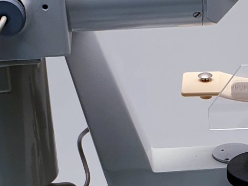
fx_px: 981
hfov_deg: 14.2
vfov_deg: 10.6
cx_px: 237
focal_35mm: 137
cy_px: 223
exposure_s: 1/108
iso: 50
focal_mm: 4.3
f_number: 2.4
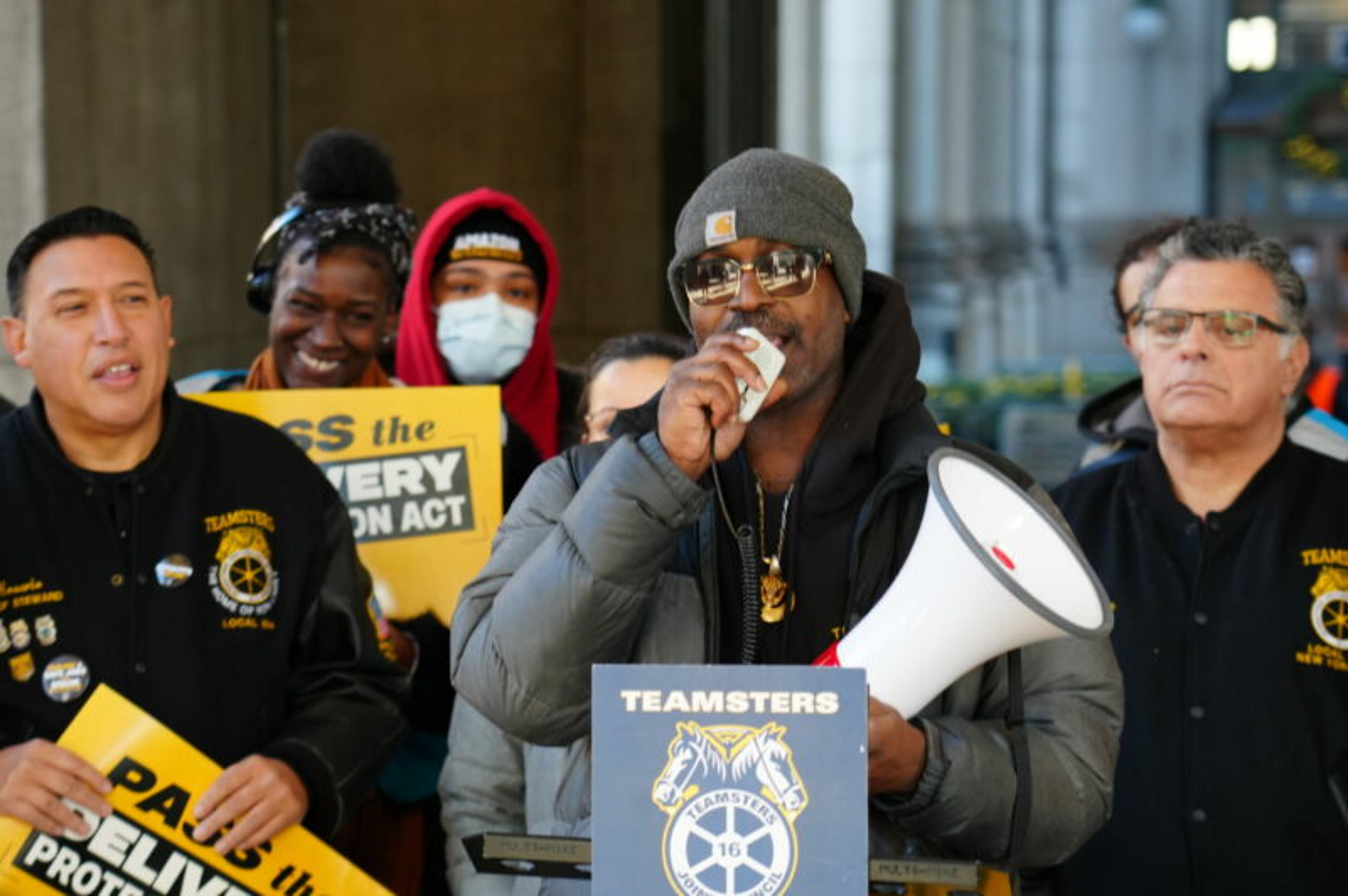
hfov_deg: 15.0
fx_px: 5107
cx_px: 674
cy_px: 448
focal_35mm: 136
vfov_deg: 10.0
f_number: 4
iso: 800
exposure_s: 1/160
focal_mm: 91
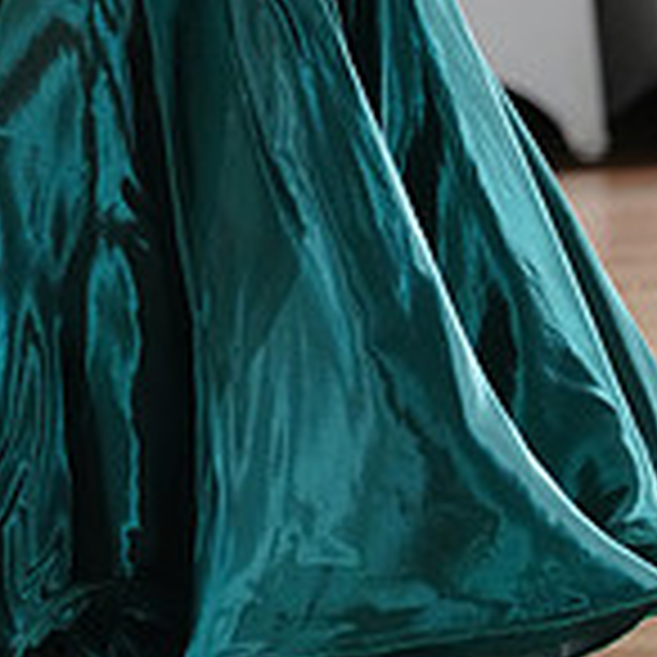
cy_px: -400
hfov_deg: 3.6
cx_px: 11
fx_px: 10350
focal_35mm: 482
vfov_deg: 3.6
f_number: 2.8
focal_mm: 143
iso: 3200
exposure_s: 1/400
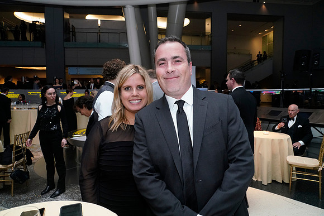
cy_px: 108
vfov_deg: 53.2
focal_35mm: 24
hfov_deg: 73.7
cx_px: 162
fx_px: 216
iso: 5000
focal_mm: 24
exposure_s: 1/125
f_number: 8
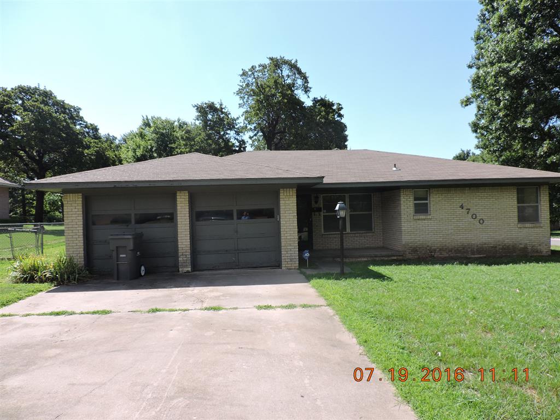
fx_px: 388
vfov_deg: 56.8
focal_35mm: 24
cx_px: 280
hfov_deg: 71.6
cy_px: 210
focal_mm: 4.3
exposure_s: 1/800
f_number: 3
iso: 100
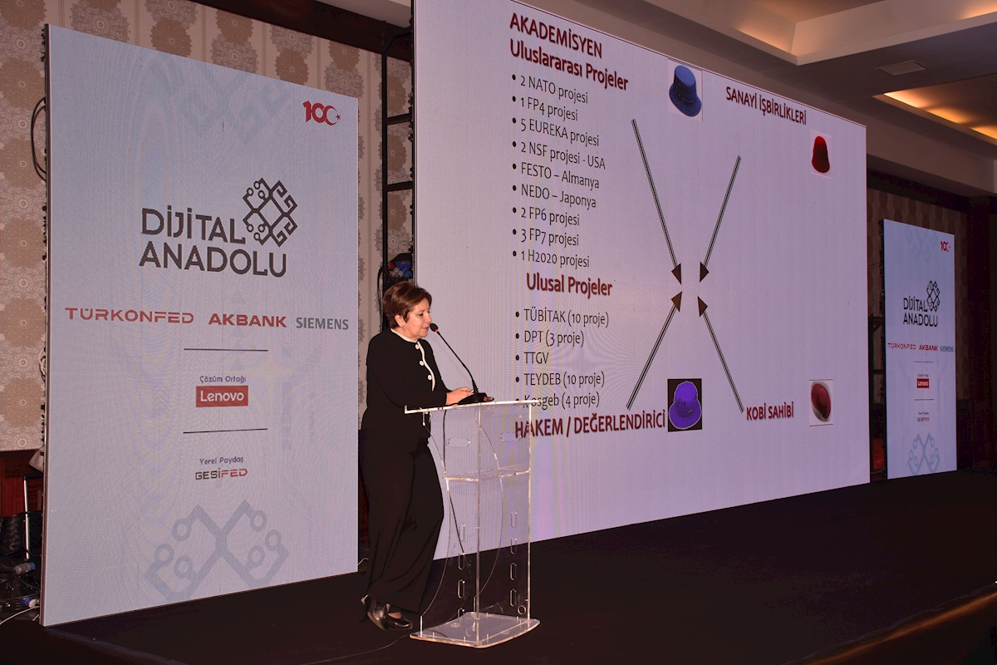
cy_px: 332
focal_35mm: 40
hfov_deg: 47.9
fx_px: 1122
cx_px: 498
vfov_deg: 33.0
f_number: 6.3
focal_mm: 27
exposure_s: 1/160
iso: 200
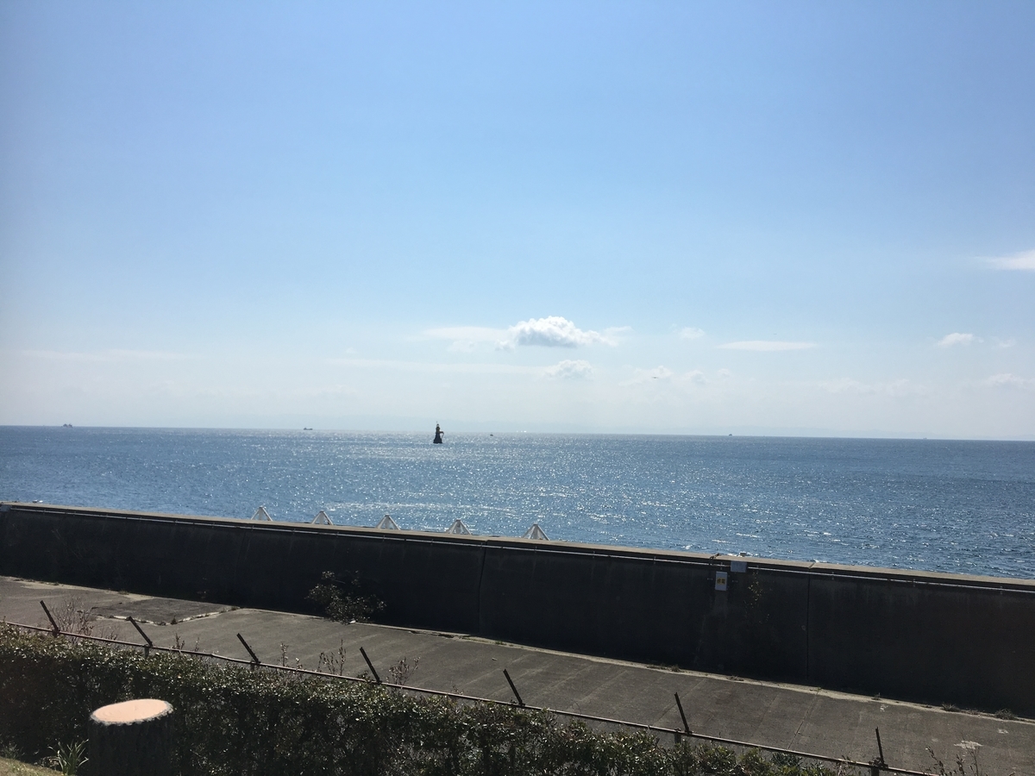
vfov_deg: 48.2
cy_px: 388
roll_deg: -1.5
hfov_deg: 61.7
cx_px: 518
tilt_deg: +2.4
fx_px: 867
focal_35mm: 29
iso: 25
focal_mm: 4.15
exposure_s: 1/4525
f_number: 2.2
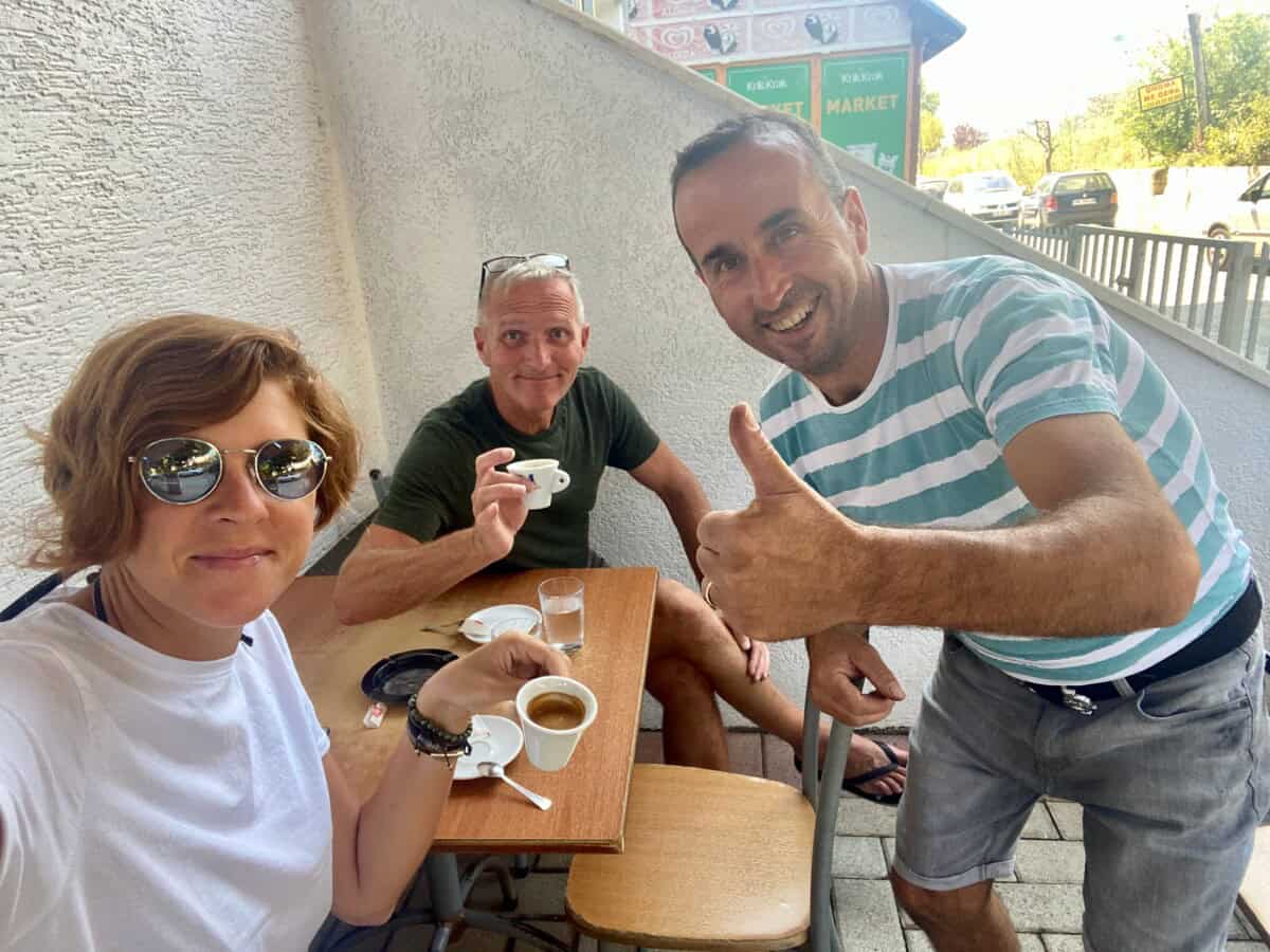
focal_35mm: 23
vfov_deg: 58.9
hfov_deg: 73.9
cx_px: 635
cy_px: 476
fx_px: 844
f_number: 2.2
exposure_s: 1/122
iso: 80
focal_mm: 2.7
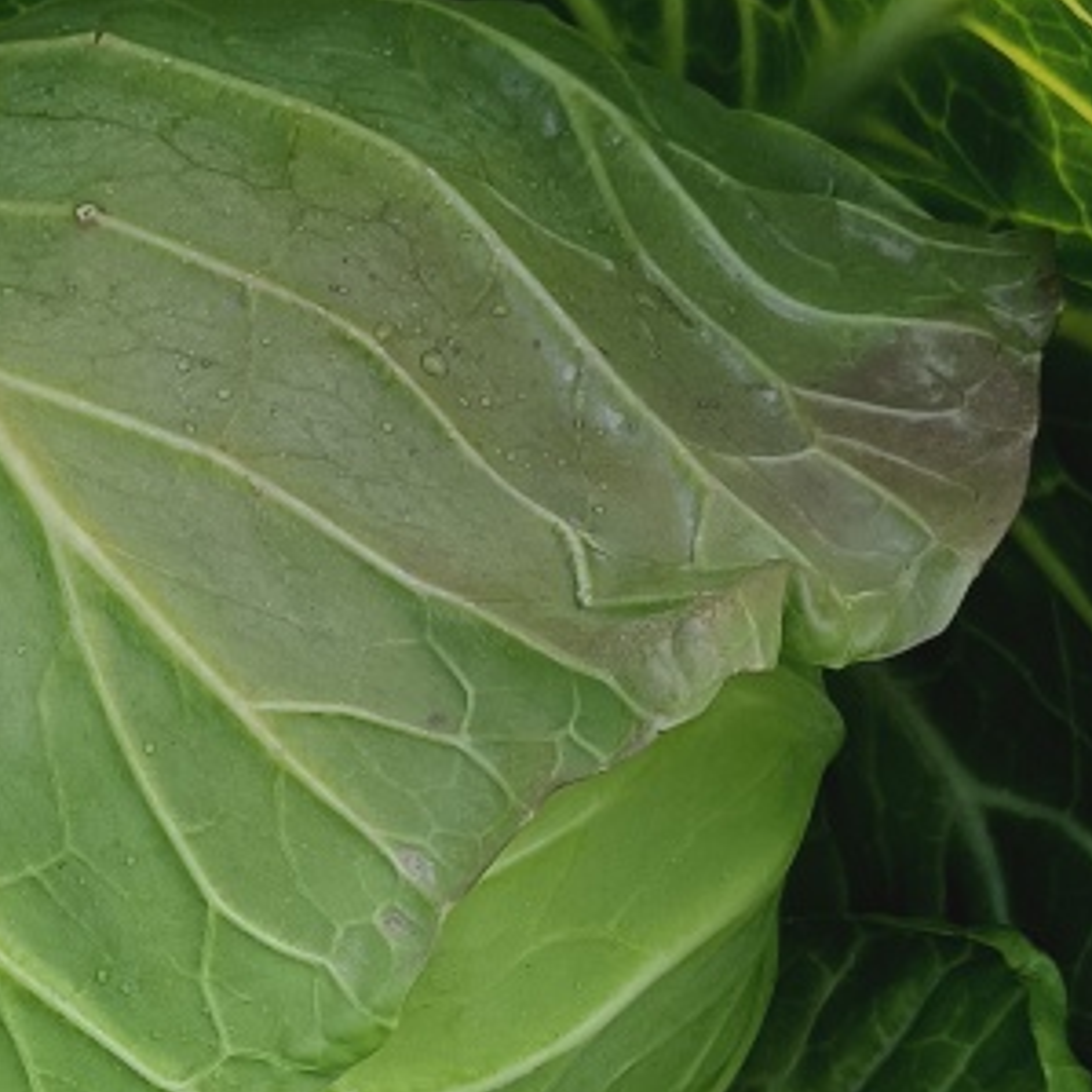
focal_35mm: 82
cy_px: 886
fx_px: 2927
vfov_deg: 20.9
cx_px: 77
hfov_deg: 20.6
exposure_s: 1/425
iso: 100
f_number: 1.8
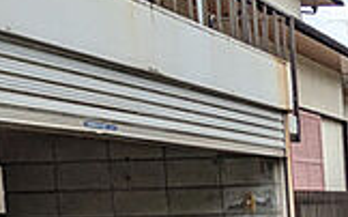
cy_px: 228
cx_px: 586
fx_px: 521
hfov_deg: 23.8
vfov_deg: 22.4
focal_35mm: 55
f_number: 2.2
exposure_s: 1/1094
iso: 51
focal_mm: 1.83
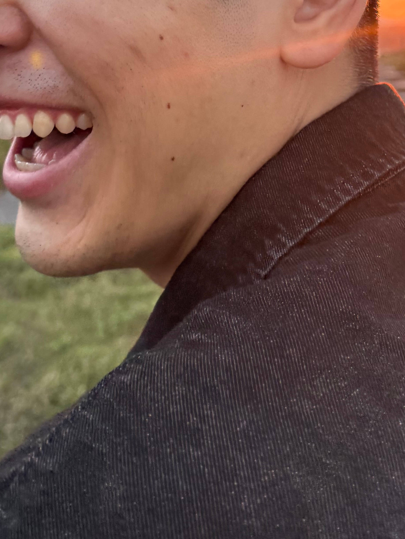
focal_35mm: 56
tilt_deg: +3.0
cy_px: 41
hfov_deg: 26.0
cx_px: 248
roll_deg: -2.9
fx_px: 874
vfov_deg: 32.4
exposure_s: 1/243
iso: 100
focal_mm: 6.76
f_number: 1.78
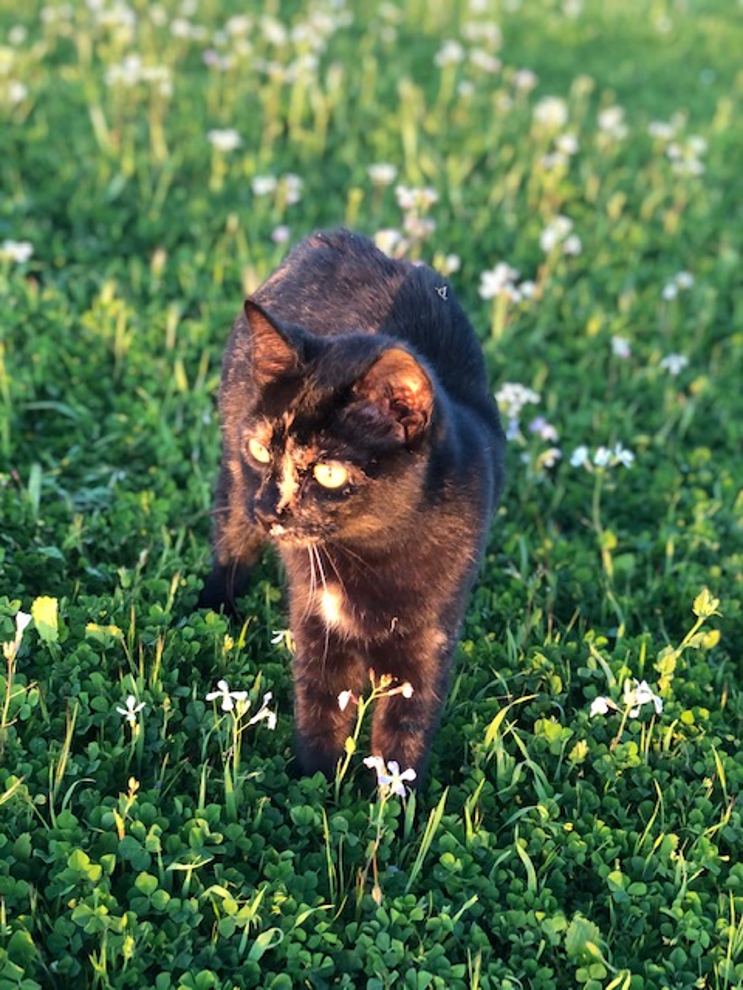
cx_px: 372
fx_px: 1488
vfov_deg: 36.8
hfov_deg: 28.0
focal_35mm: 52
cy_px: 495
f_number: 2.4
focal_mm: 6
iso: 64
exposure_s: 1/60
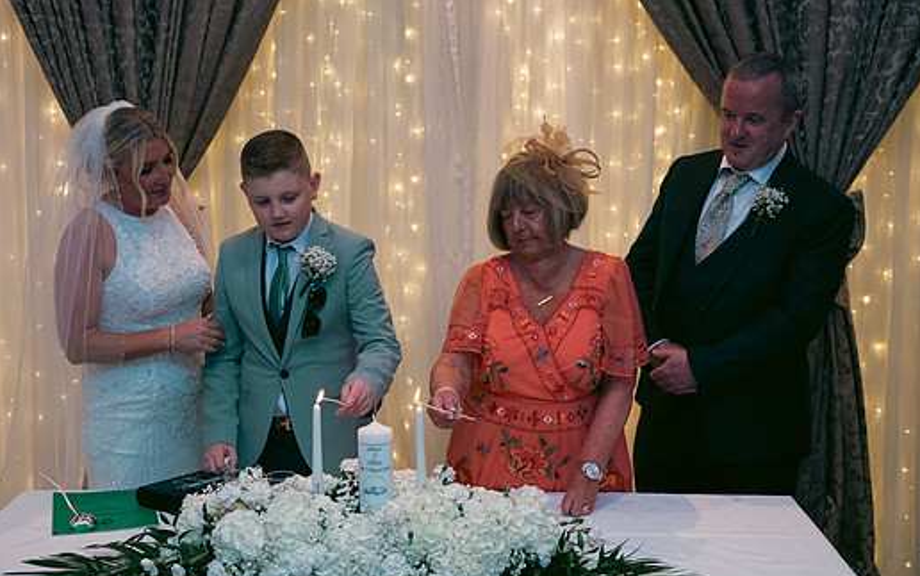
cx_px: 428
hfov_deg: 36.9
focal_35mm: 55
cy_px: 313
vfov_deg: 23.6
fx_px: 1380
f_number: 3.5
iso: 800
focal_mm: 48
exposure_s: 1/160
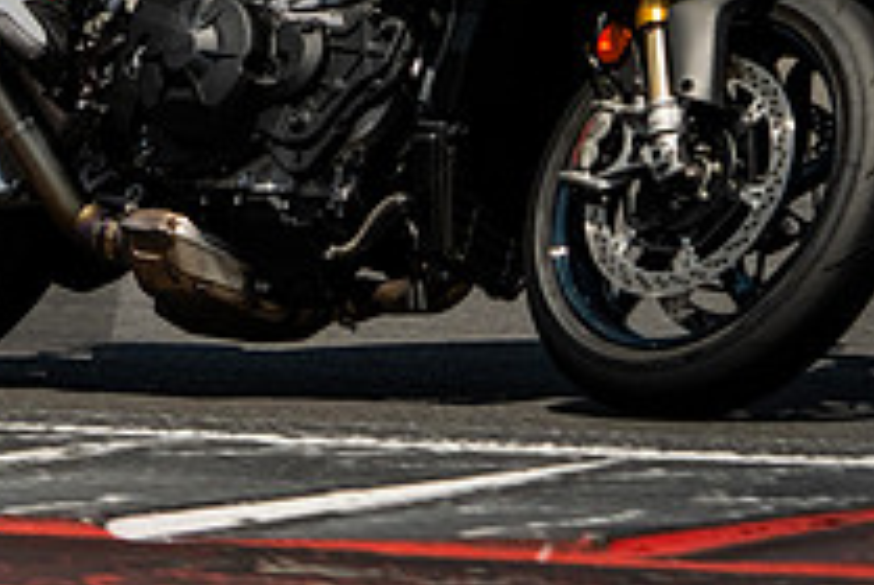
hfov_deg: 2.5
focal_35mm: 831
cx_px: 46
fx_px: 20203
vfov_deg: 1.7
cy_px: -157
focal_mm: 200
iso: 1250
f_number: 2
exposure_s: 1/2000
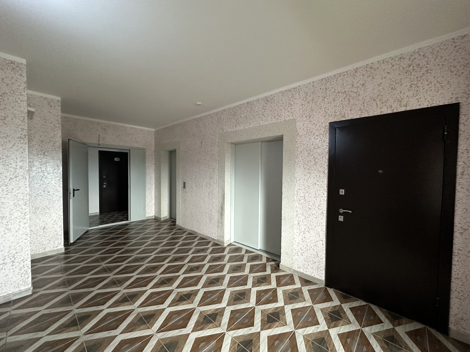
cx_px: 235
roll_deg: -0.3
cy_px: 176
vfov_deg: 85.7
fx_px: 190
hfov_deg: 102.1
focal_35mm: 14
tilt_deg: -0.9
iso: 500
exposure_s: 1/60
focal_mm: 2.22
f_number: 2.2
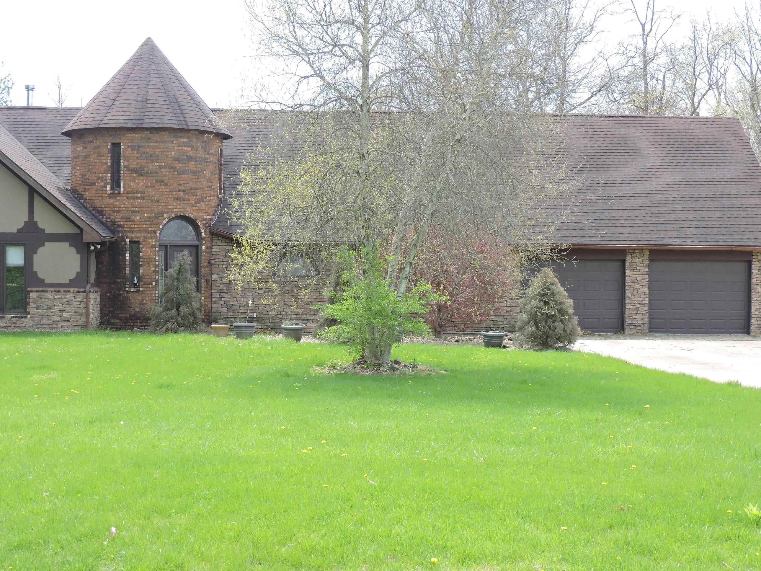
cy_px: 275
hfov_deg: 34.3
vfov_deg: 26.1
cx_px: 348
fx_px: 1231
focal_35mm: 56
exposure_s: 1/200
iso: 100
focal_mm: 8.4
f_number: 3.5
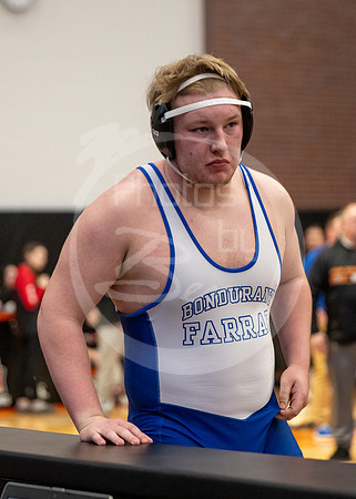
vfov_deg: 14.9
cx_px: 129
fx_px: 1911
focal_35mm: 135
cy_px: 270
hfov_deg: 10.6
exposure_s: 1/1000
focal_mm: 85
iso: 3200
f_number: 2.8
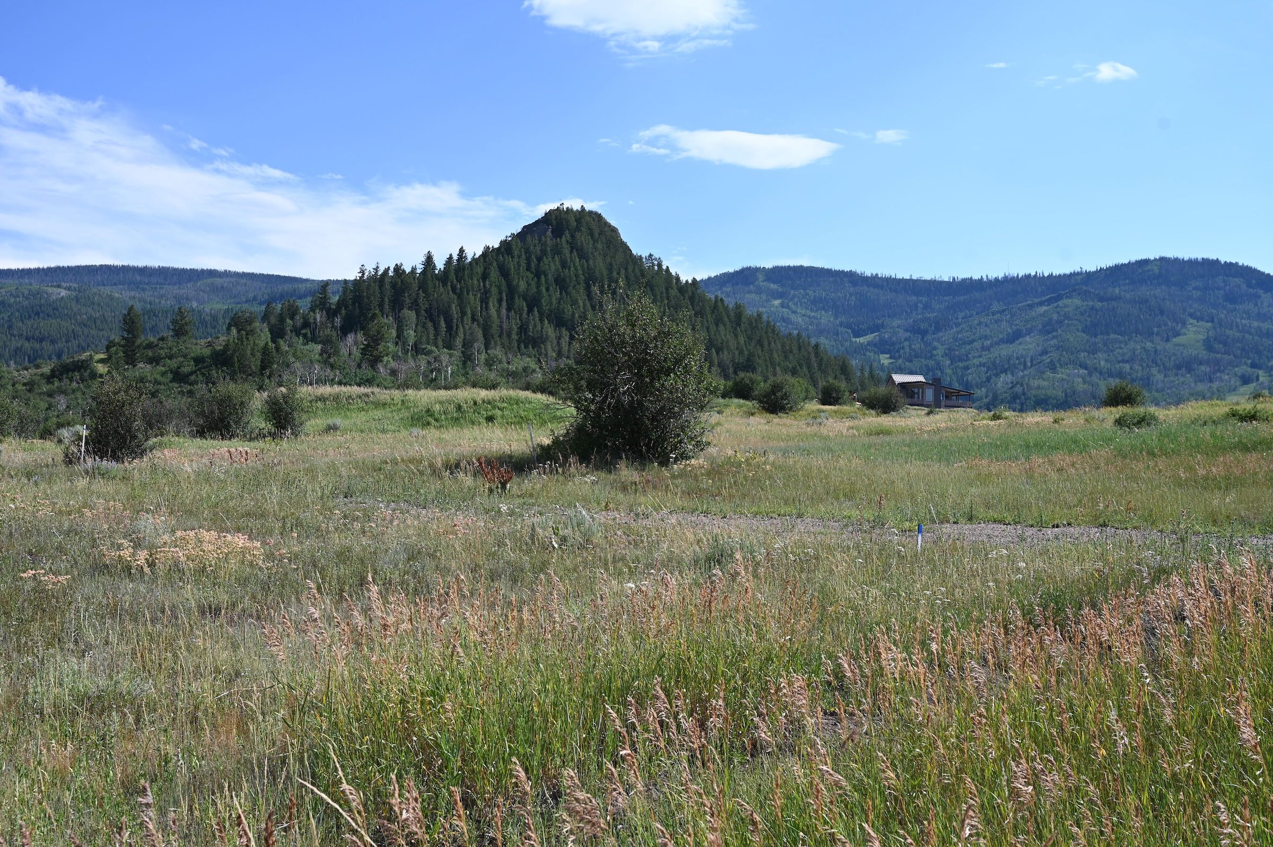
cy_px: 424
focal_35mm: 38
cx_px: 636
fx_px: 1343
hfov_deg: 50.7
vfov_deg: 35.0
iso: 100
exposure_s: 1/400
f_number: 7.1
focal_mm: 38
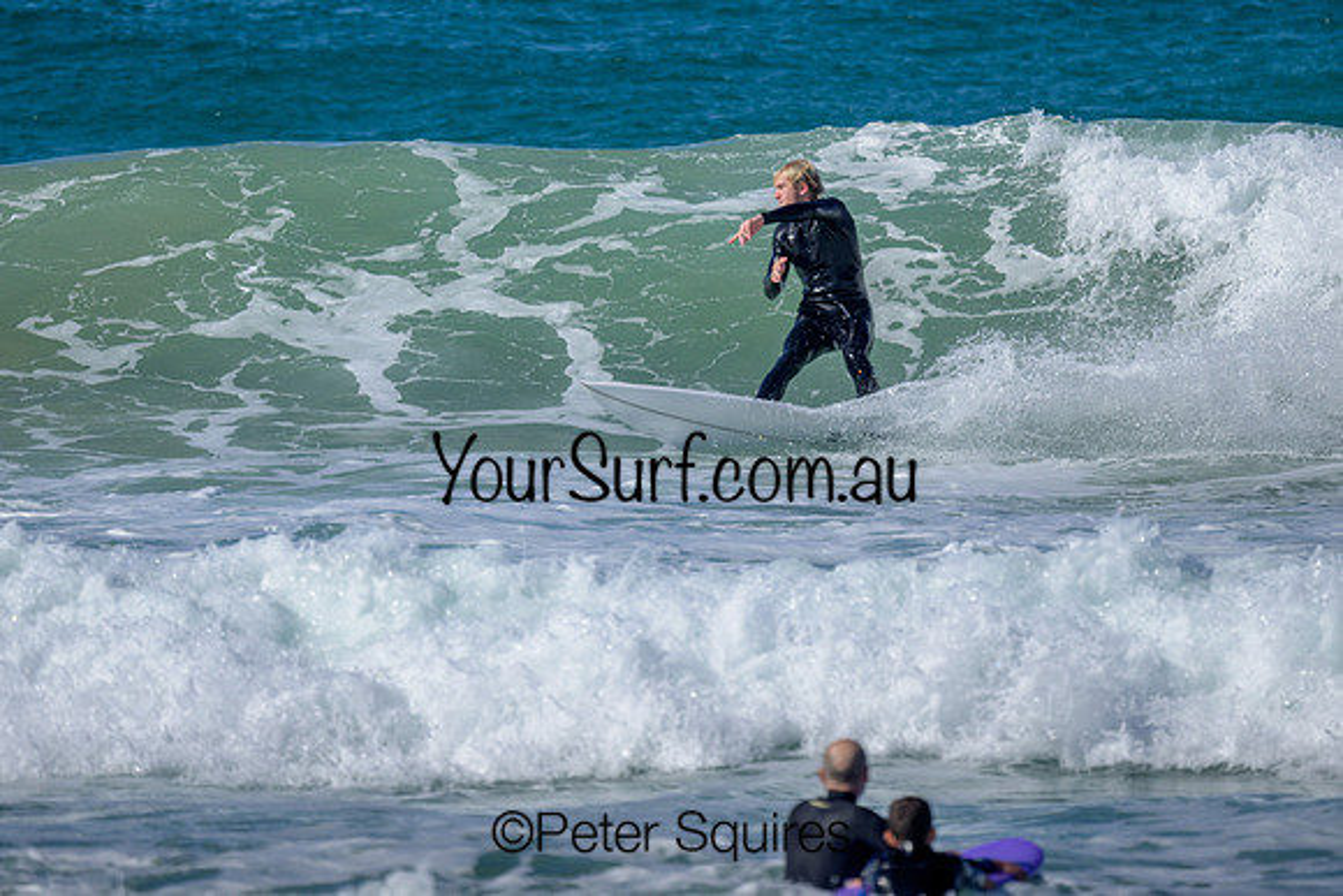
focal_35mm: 1099
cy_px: 281
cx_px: 630
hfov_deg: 1.9
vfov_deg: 1.3
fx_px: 41006
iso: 250
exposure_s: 1/2000
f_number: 6.3
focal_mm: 800
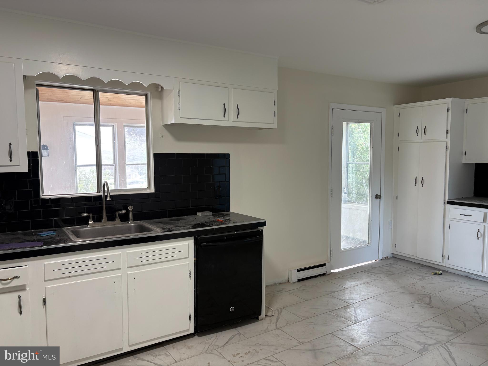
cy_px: 183
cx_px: 244
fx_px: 367
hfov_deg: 67.3
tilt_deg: -4.4
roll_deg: +1.1
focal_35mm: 26
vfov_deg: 53.1
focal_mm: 5.96
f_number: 1.6
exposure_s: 1/60
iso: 80
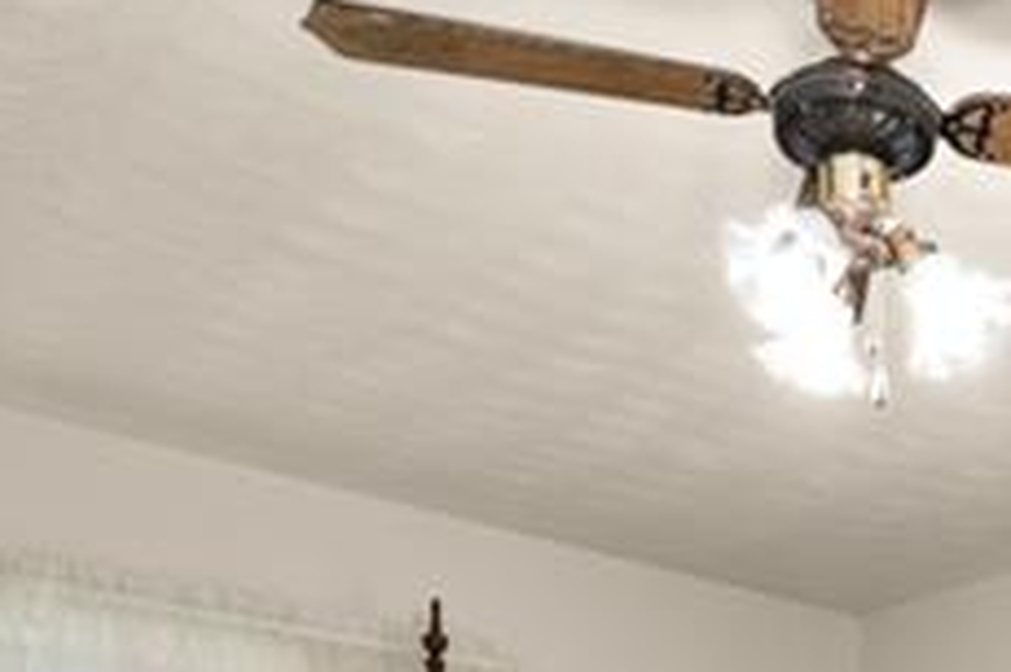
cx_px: 1152
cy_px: 1054
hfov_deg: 30.3
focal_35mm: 58
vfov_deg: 19.7
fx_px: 1628
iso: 400
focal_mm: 13
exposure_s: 1/5
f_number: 11
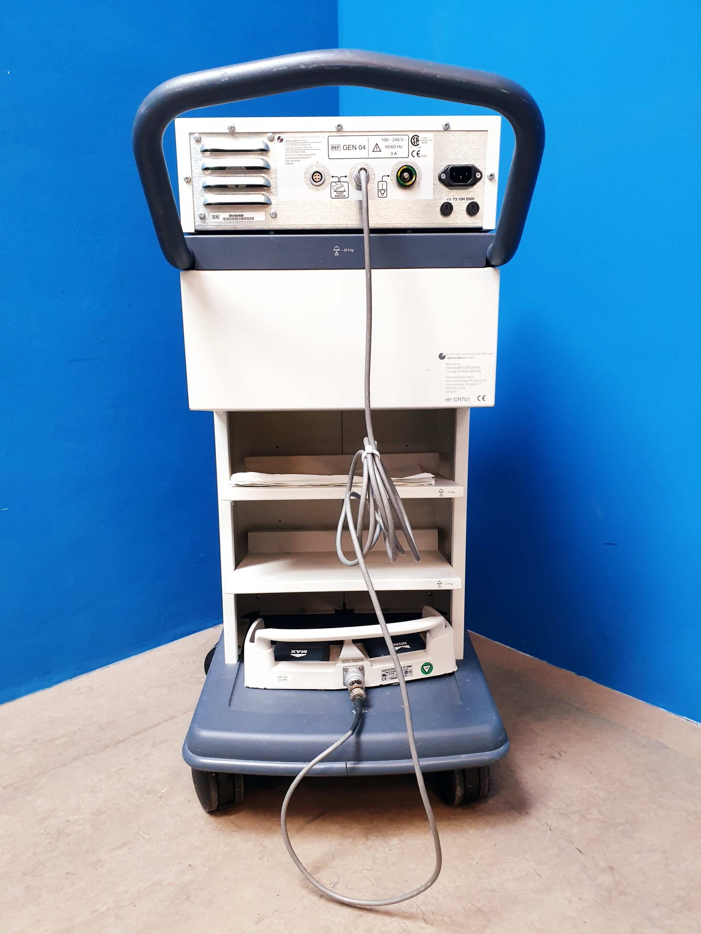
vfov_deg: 67.3
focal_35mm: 26
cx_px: 350
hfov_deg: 53.1
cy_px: 467
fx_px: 702
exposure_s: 1/33
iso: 320
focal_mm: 4.3
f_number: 2.4
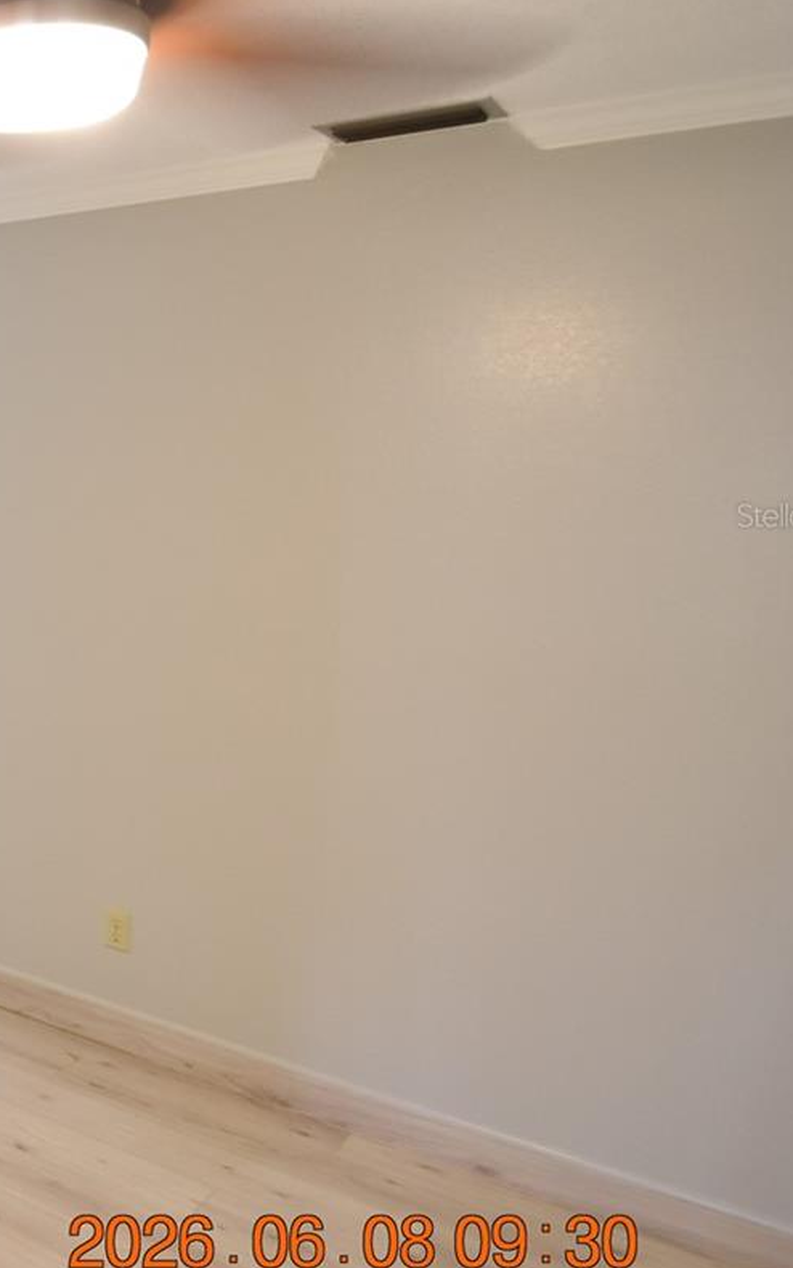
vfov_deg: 56.3
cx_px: -405
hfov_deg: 26.5
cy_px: 515
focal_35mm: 34
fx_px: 1176
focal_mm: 11
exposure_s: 1/20
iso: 800
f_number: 3.5
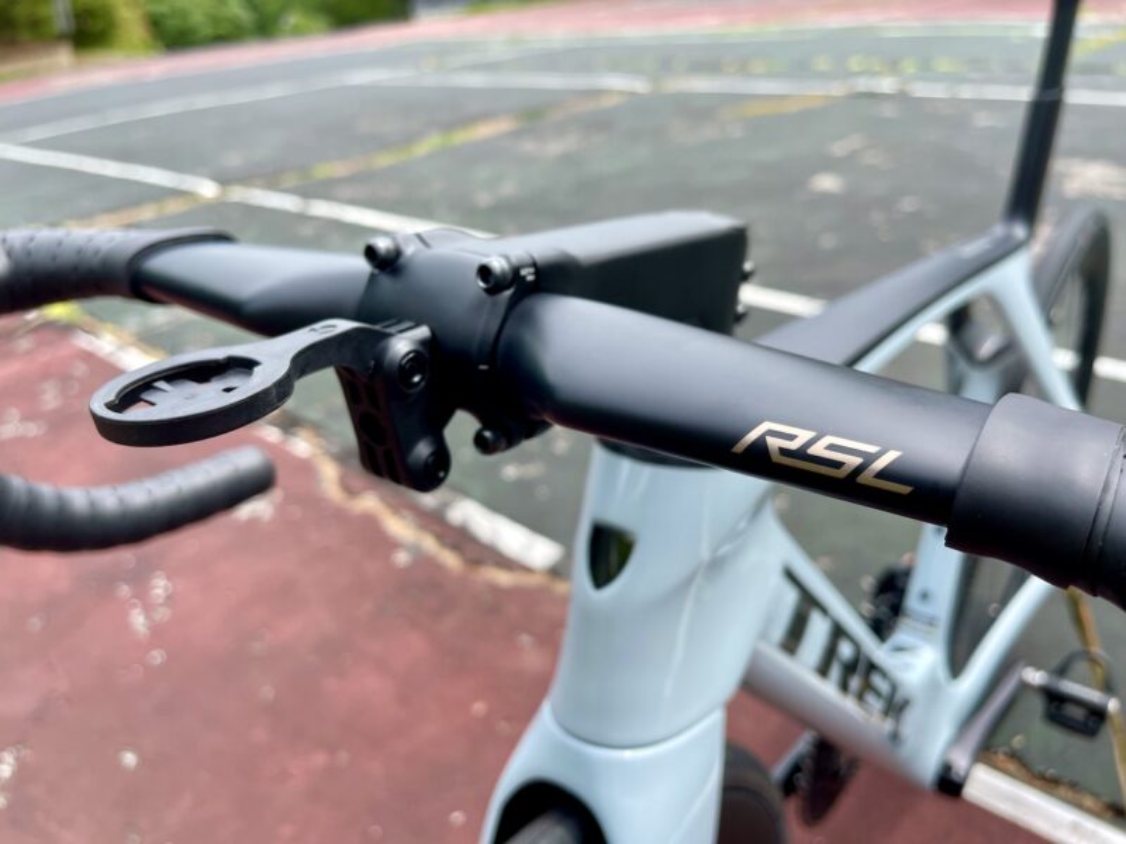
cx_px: 563
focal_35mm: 26
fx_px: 846
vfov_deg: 53.1
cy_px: 422
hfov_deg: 67.3
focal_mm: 5.1
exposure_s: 1/1689
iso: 32
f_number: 1.6
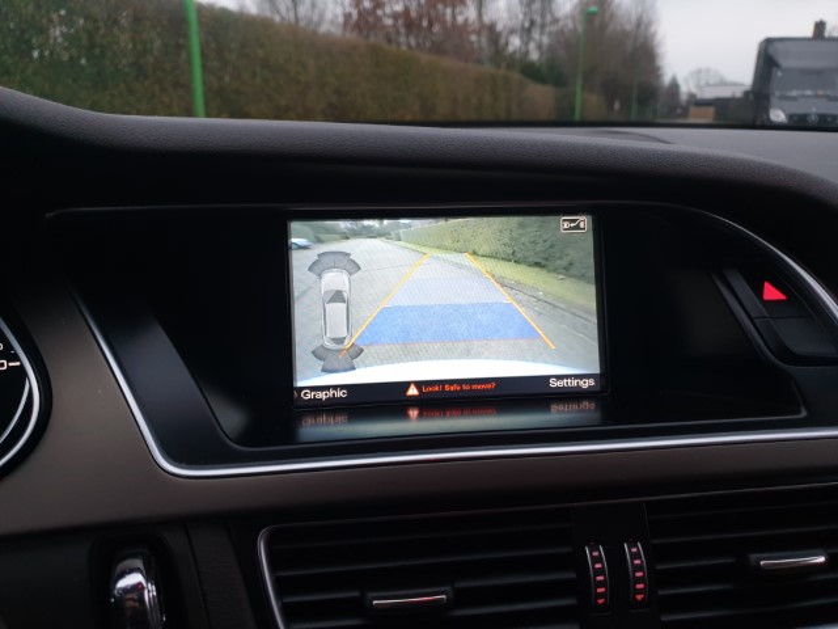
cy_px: 314
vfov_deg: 53.1
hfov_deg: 67.3
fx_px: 629
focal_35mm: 26
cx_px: 419
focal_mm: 4.3
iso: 160
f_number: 1.5
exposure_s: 1/50
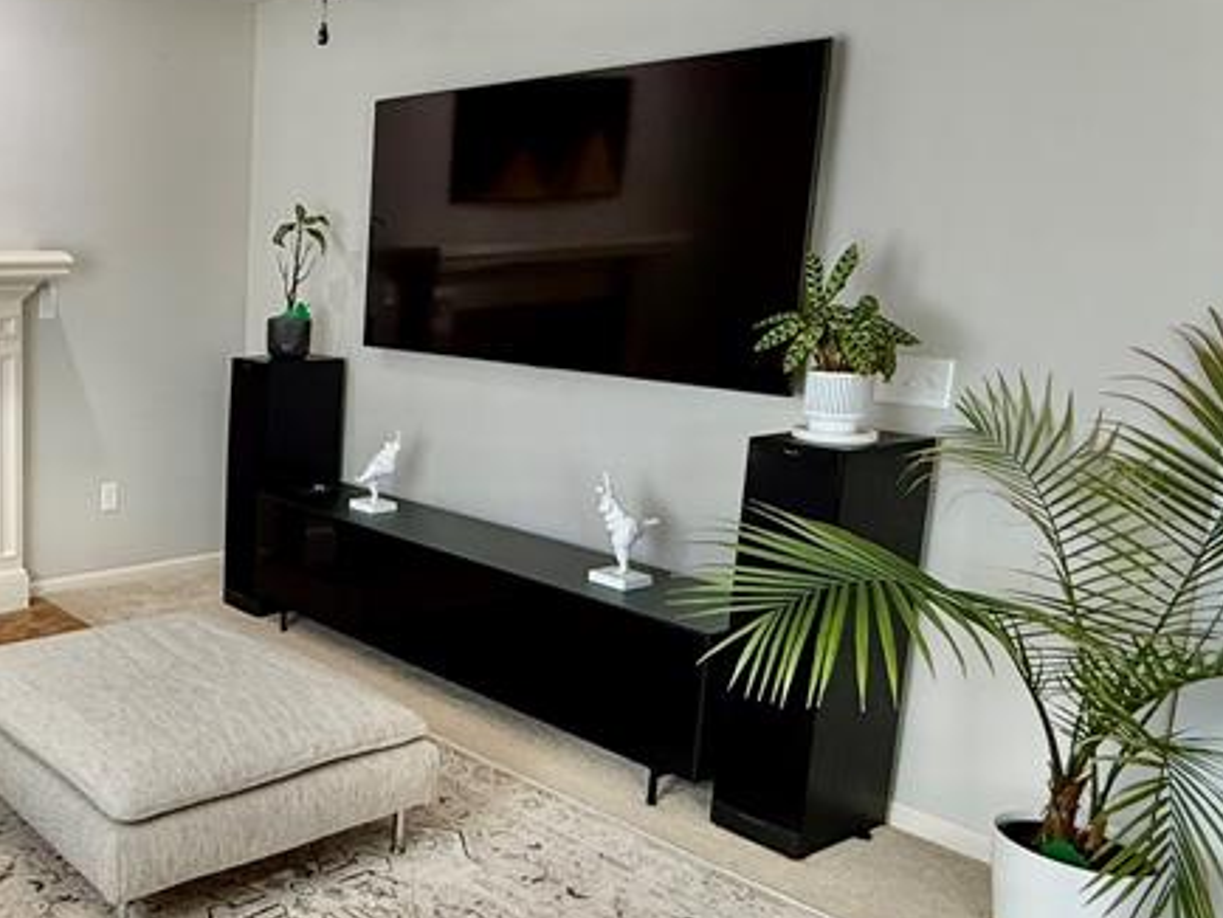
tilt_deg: -10.5
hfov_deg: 47.4
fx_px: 1167
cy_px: 453
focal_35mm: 33
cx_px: 39
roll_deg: +0.0
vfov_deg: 43.0
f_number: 2.2
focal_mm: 2.22
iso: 160
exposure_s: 1/120
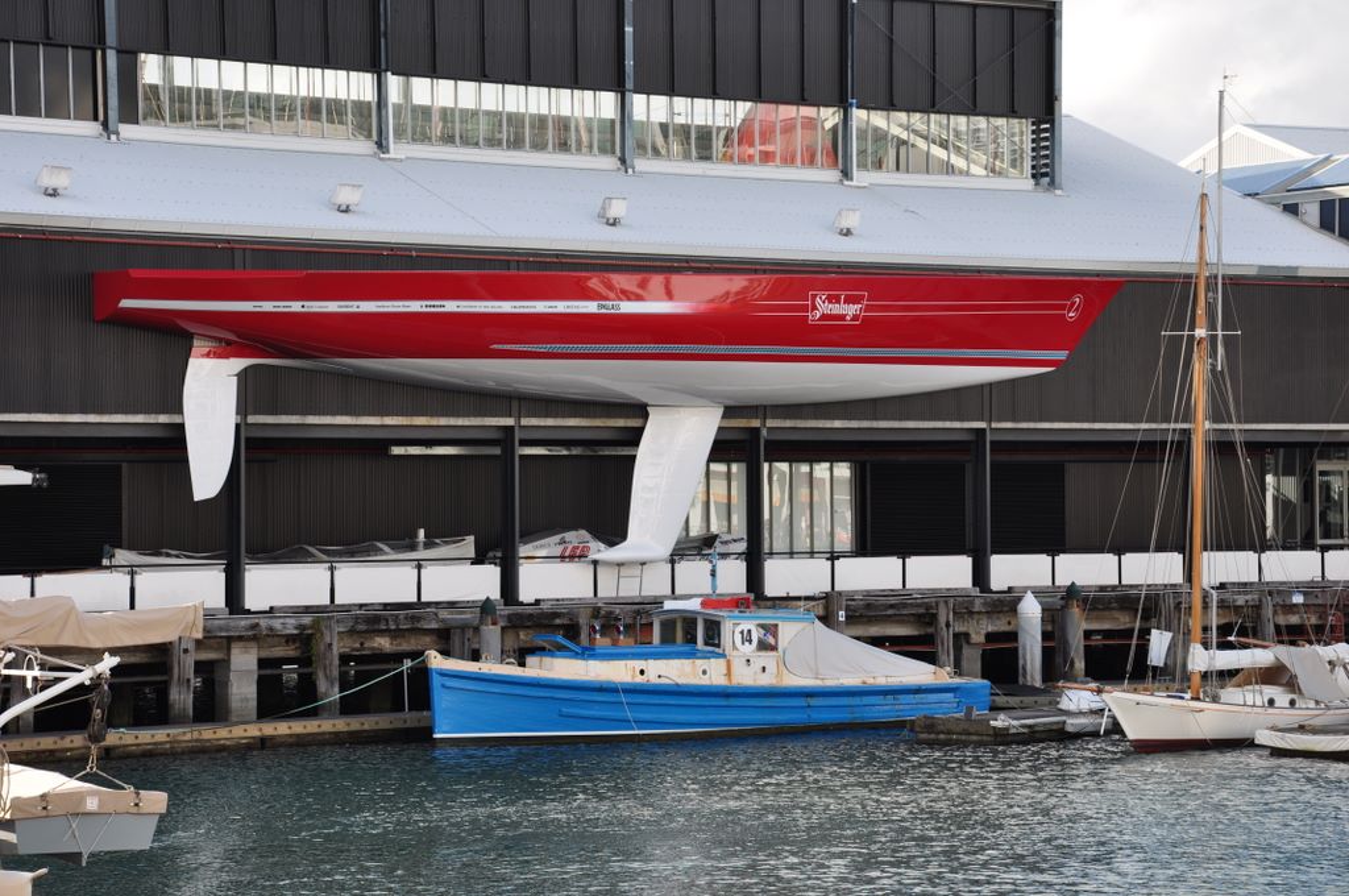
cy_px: 448
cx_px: 674
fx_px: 3930
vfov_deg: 13.0
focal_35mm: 105
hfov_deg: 19.5
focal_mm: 70
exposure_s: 1/160
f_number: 9
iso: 200
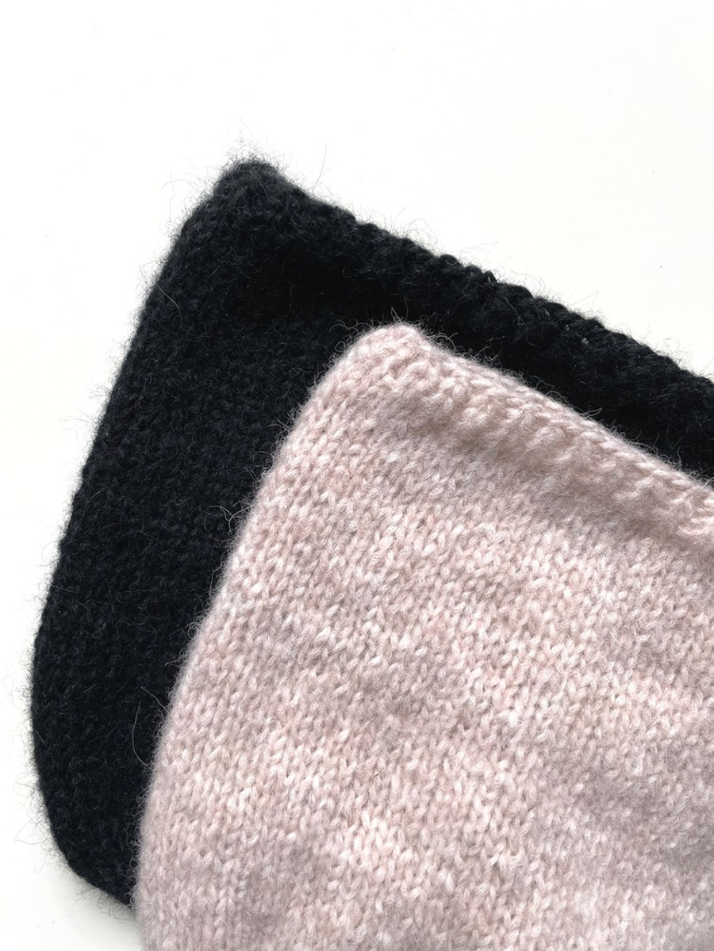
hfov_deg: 53.1
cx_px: 357
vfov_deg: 67.3
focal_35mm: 26
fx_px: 715
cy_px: 476
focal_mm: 4.2
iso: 80
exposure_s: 1/121
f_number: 1.6
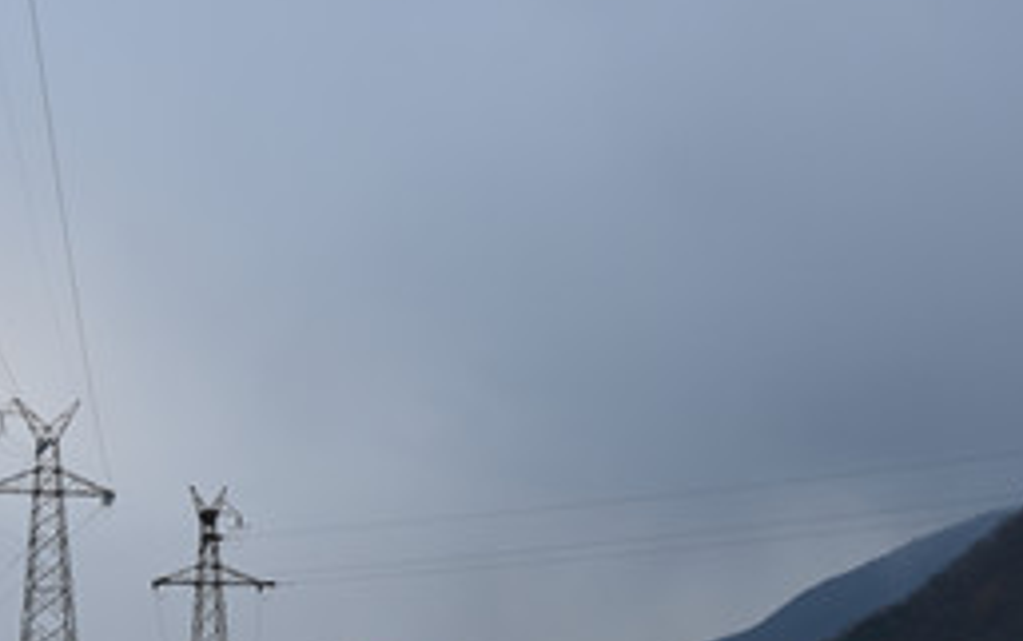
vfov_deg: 13.3
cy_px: 645
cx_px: 494
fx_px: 2706
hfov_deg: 21.4
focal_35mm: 97
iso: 200
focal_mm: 32
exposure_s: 1/250
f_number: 4
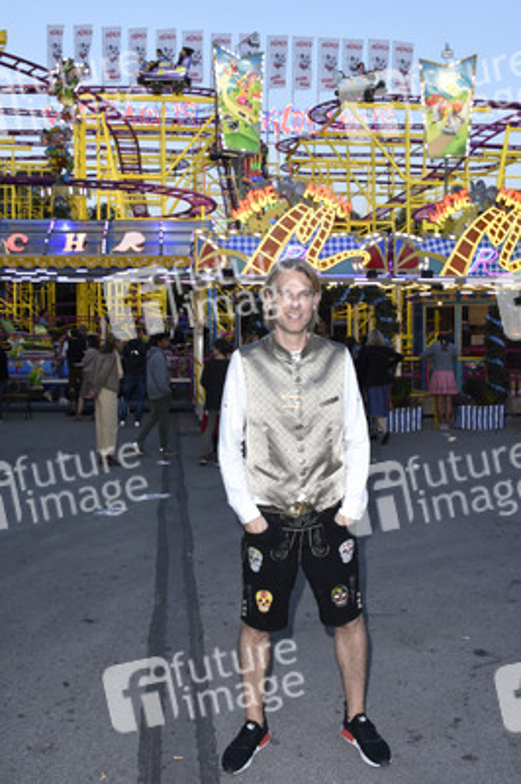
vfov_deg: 55.1
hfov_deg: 38.3
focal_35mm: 34
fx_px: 750
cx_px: 260
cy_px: 392
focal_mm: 23
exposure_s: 1/160
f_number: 6.3
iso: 500
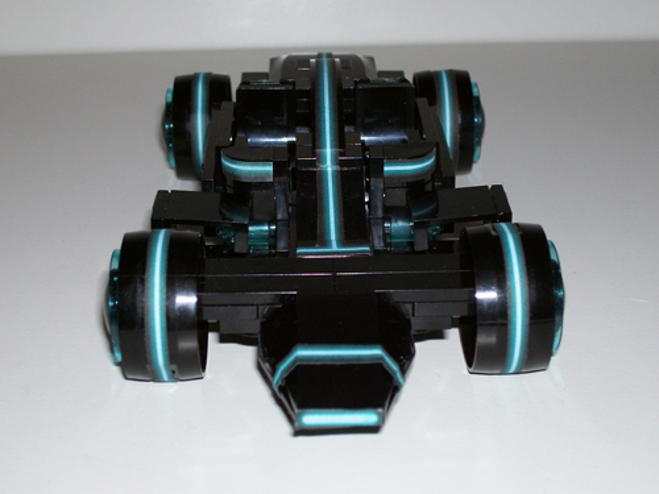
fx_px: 1237
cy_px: 247
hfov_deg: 29.8
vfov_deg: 22.6
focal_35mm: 65
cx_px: 330
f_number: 3.6
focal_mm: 10.8
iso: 80
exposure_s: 1/78.4
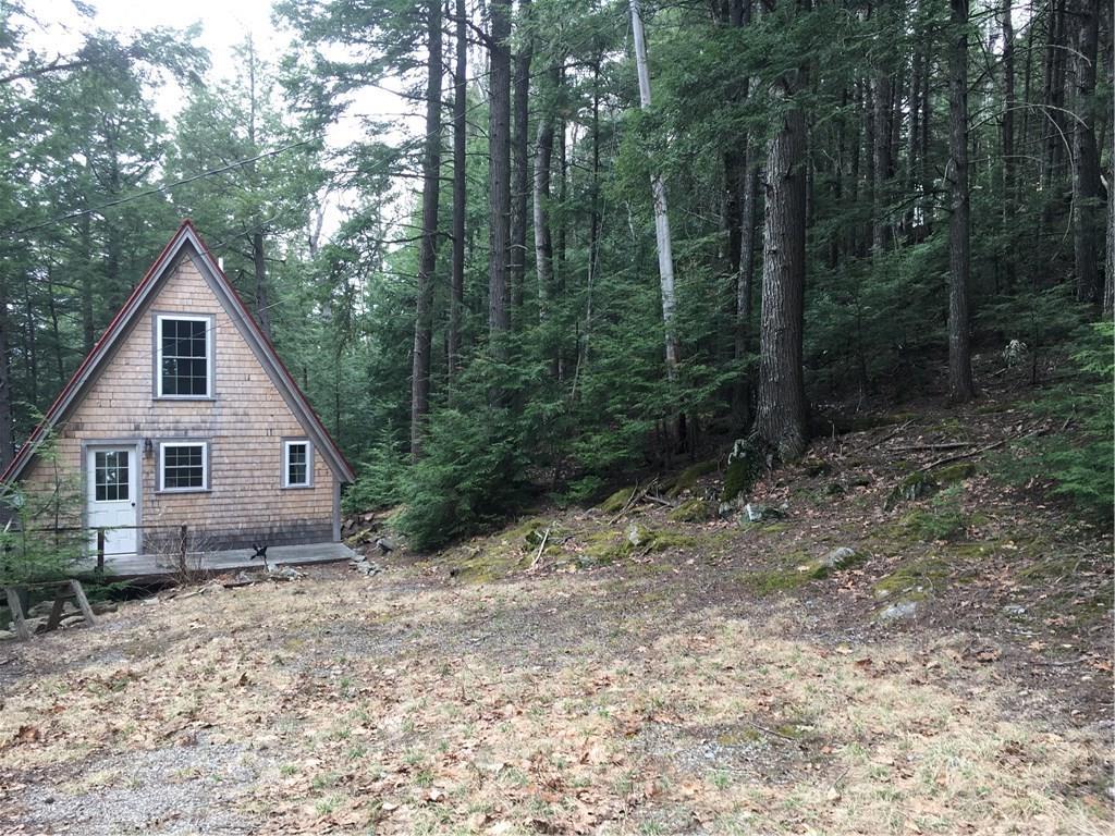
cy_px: 418
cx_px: 558
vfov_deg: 48.2
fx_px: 934
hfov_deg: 61.7
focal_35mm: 29
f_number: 2.2
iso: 25
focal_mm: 4.15
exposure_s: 1/60
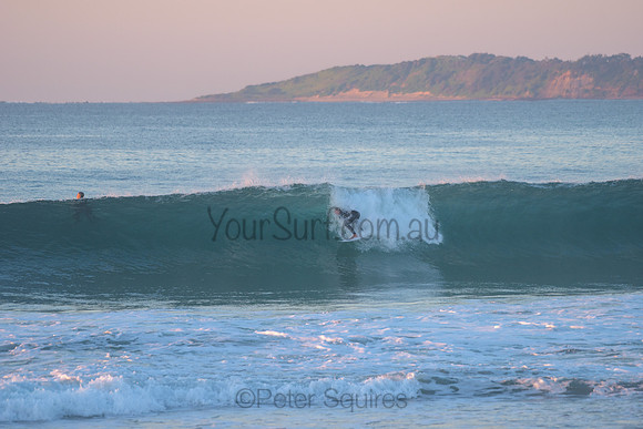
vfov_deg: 4.9
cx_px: 322
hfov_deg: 7.4
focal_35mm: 280
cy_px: 214
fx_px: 5002
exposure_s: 1/400
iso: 400
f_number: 5.6
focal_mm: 280
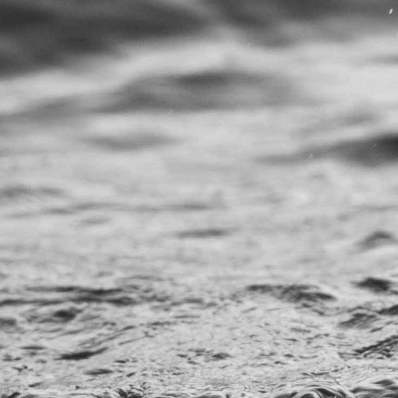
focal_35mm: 331
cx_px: 678
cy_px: -154
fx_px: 4306
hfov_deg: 5.2
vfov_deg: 5.3
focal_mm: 50
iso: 125
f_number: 2
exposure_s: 1/640
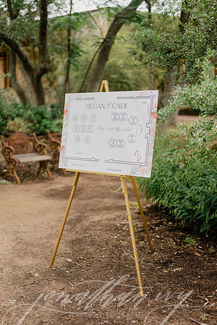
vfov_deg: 39.6
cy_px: 162
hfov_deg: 27.0
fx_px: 452
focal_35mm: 50
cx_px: 108
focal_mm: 50
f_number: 2
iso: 100
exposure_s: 1/640
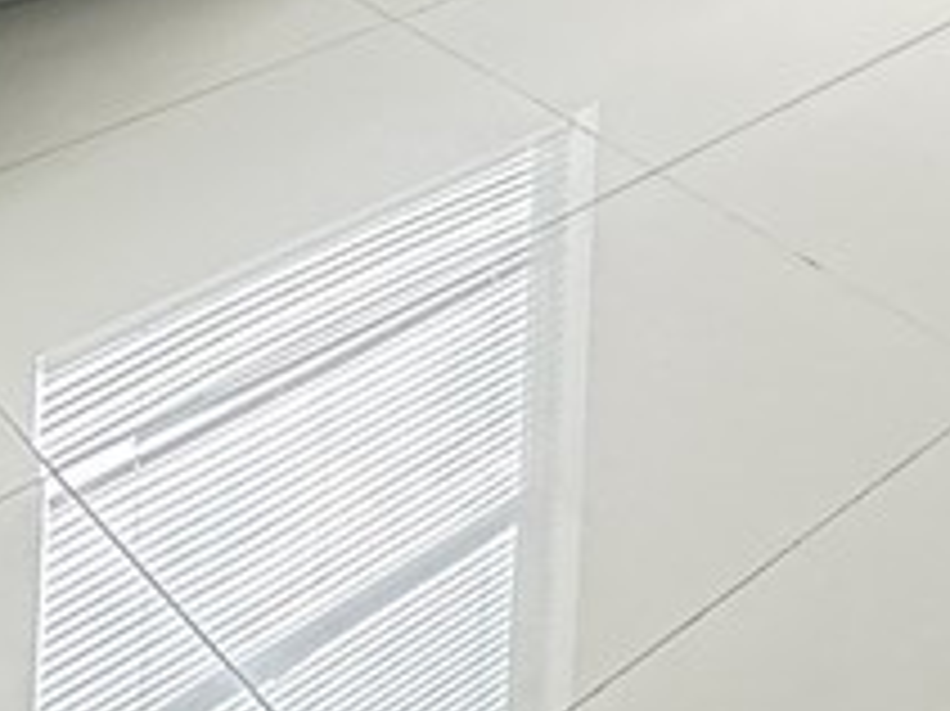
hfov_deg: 23.4
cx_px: 1391
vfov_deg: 15.0
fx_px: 1865
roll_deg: -0.8
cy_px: -914
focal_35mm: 68
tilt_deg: +2.2
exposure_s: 1/120
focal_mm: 2.22
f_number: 2.2
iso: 500
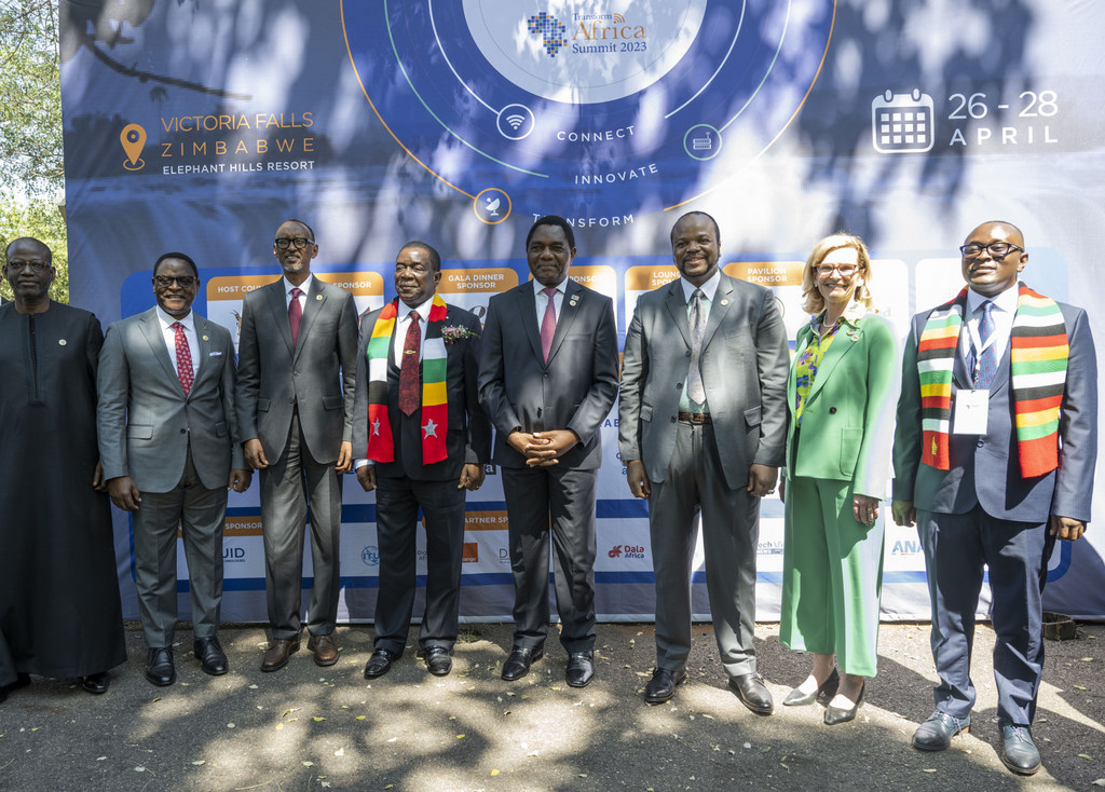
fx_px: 854
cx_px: 504
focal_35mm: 27
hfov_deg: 65.7
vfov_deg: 49.7
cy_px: 400
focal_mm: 24
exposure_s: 1/160
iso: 160
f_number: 3.5
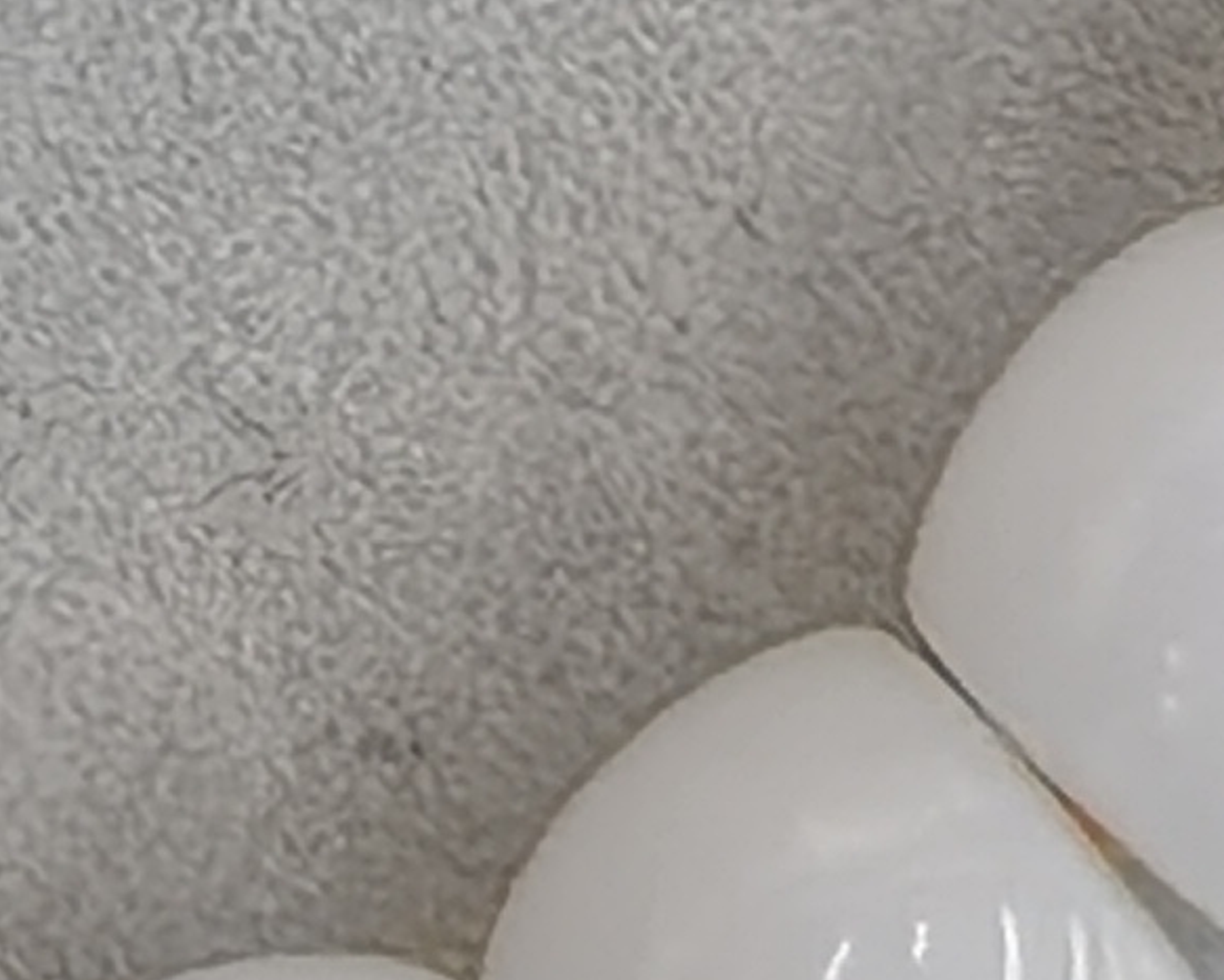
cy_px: -1263
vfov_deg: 7.8
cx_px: -558
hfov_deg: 10.1
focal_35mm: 185
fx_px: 6705
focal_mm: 1.68
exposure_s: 1/100
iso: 64
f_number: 2.2
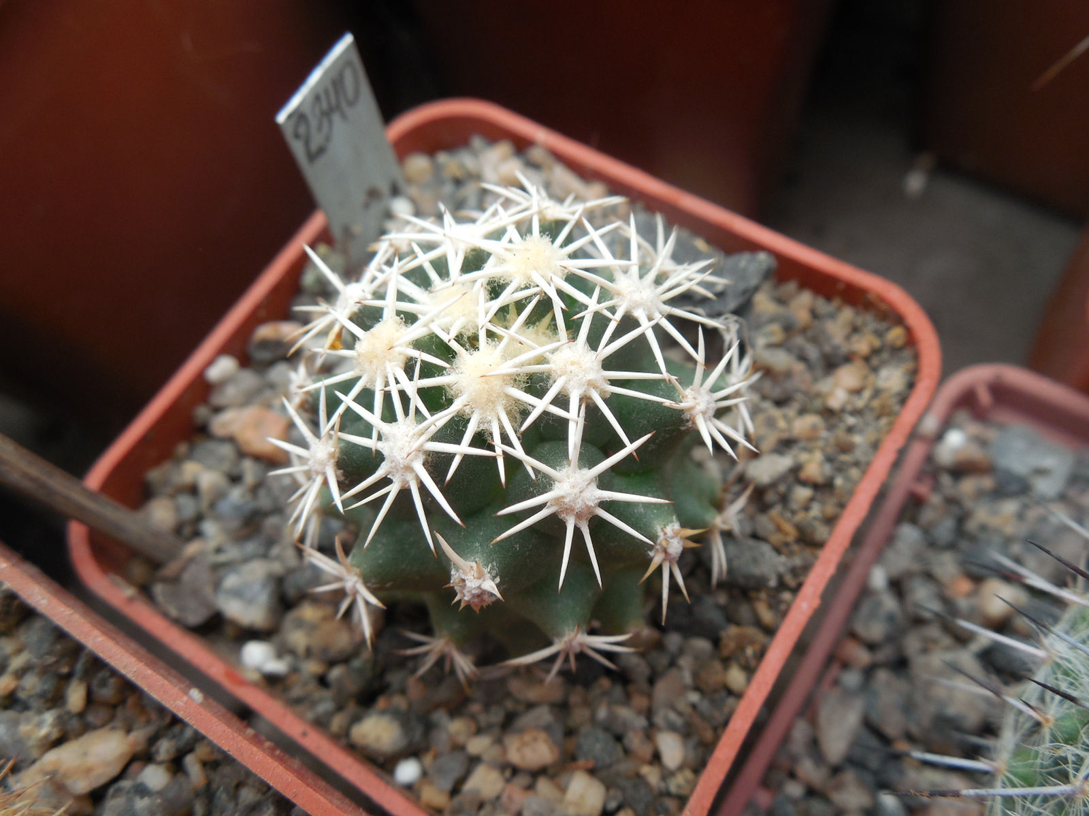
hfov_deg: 58.4
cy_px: 408
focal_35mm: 31
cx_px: 544
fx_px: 975
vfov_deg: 45.4
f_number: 3.6
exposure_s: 1/160
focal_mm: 5.6
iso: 125
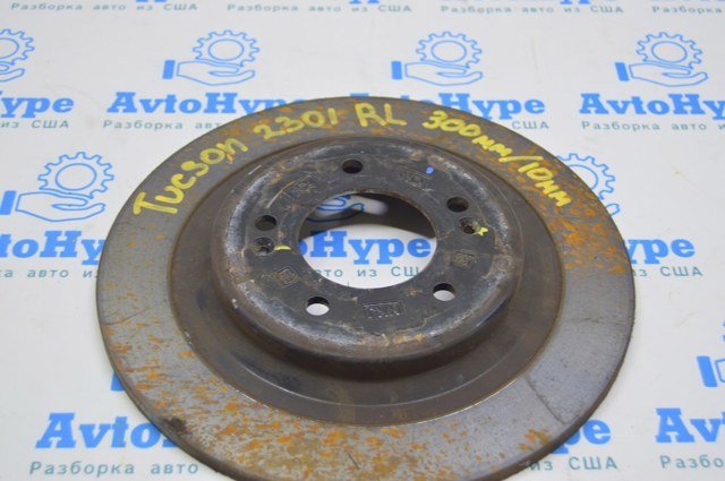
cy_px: 240
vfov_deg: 23.7
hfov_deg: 35.1
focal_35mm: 57
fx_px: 1146
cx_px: 362
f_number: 5.6
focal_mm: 38
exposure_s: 1/20
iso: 400
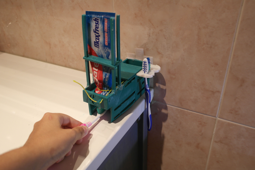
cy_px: 85
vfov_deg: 43.6
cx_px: 128
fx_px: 212
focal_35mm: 30
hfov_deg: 61.9
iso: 400
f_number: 4
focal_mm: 20
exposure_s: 1/15
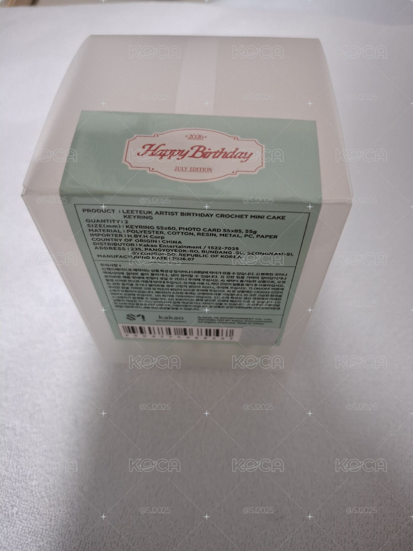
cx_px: 206
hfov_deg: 54.9
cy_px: 276
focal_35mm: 25
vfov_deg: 69.4
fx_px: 398
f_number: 1.8
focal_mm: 4.69
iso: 320
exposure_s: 1/24
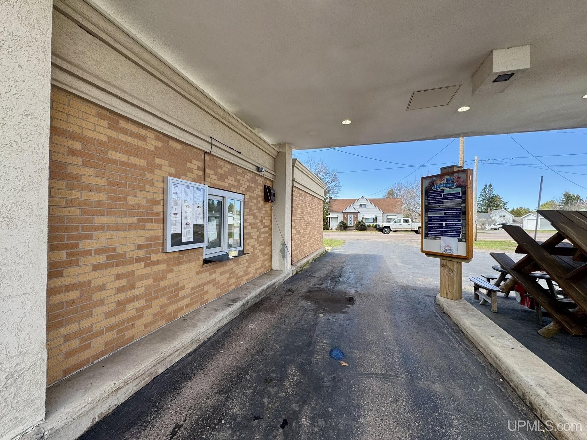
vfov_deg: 85.7
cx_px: 294
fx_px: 237
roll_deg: -0.6
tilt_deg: -0.6
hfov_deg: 102.1
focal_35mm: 14
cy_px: 220
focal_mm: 2.22
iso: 40
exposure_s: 1/537
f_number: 2.2
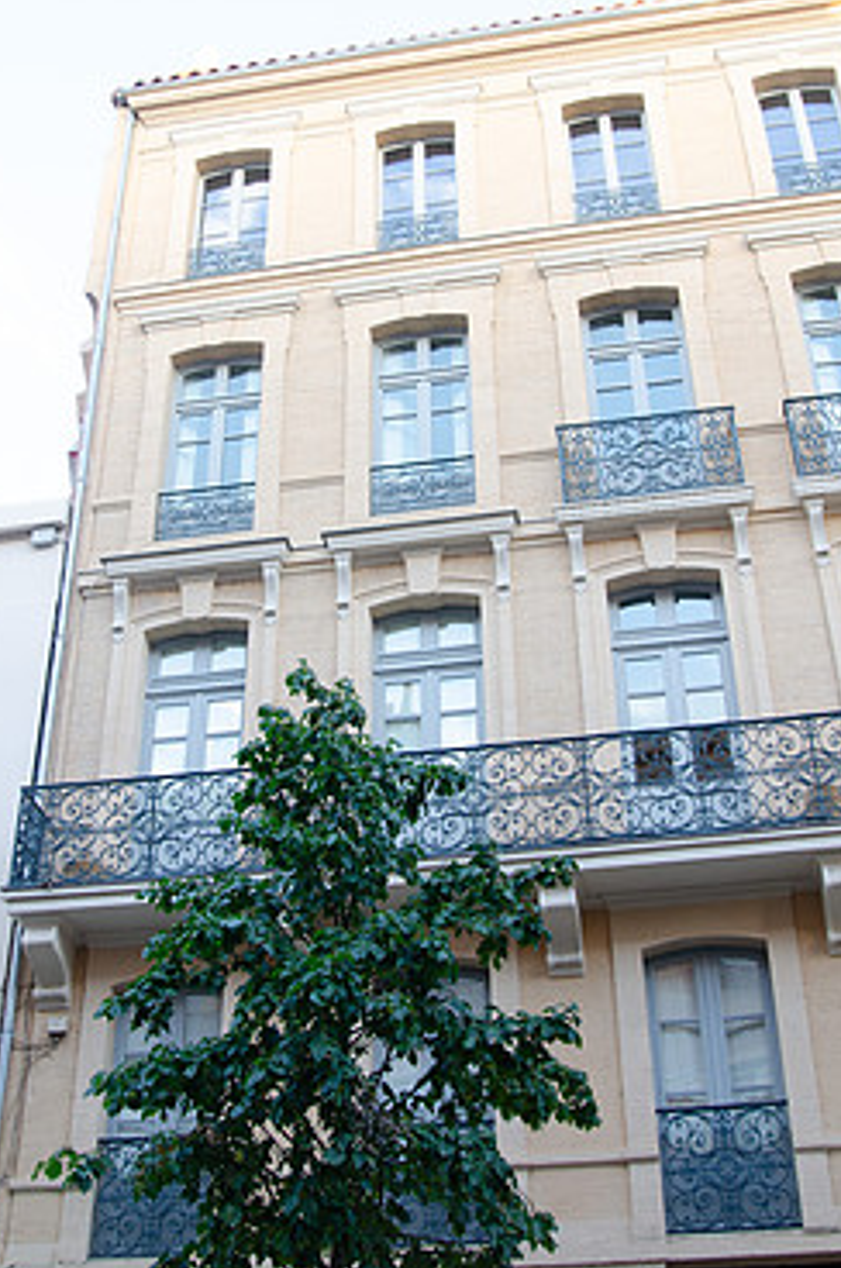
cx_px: 407
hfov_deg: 30.4
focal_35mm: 44
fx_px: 1548
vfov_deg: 44.5
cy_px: 544
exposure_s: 1/80
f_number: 4.5
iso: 400
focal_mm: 24
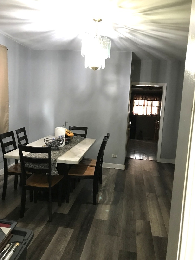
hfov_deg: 49.7
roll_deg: -4.3
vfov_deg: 63.4
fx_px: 210
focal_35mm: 28
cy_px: 130
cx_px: 98
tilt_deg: -7.1
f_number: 1.8
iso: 100
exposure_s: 1/12
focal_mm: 3.99
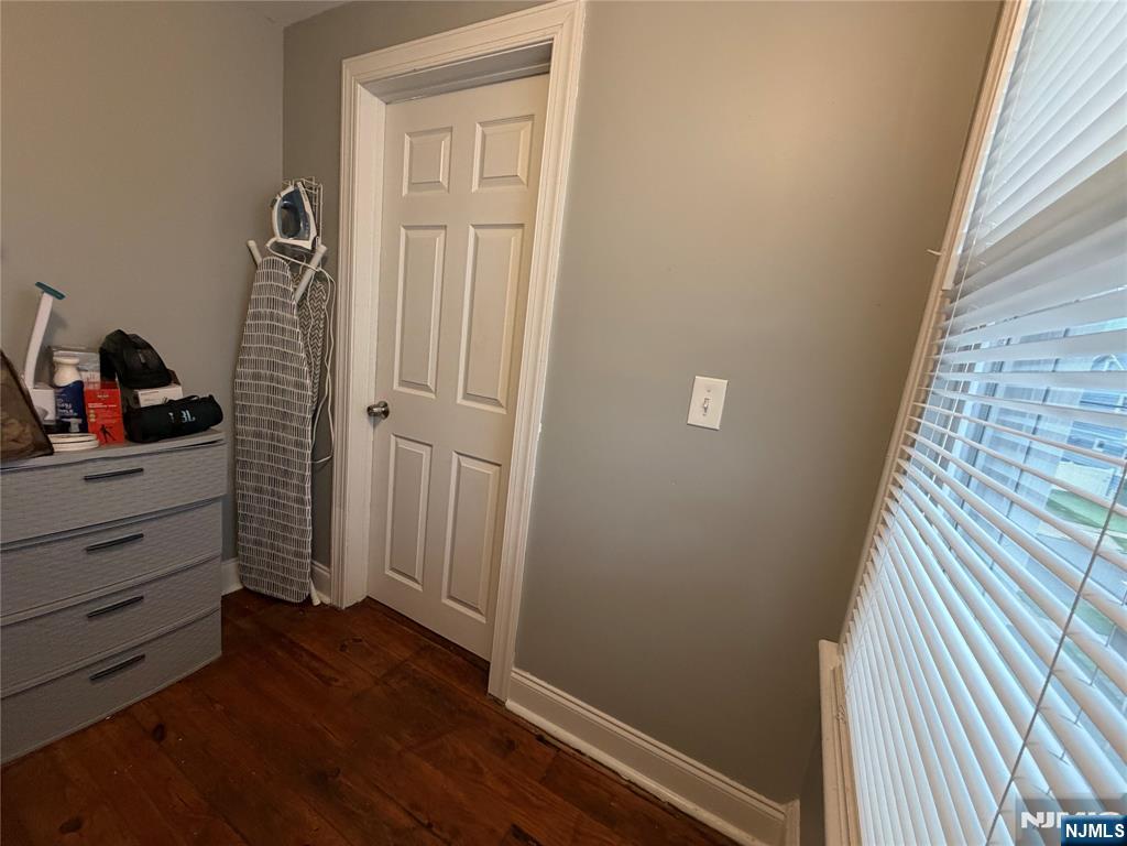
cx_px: 564
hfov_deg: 102.1
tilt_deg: -9.1
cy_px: 423
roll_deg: -6.7
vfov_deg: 85.7
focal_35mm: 14
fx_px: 456
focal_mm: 2.22
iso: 250
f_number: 2.2
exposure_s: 1/60
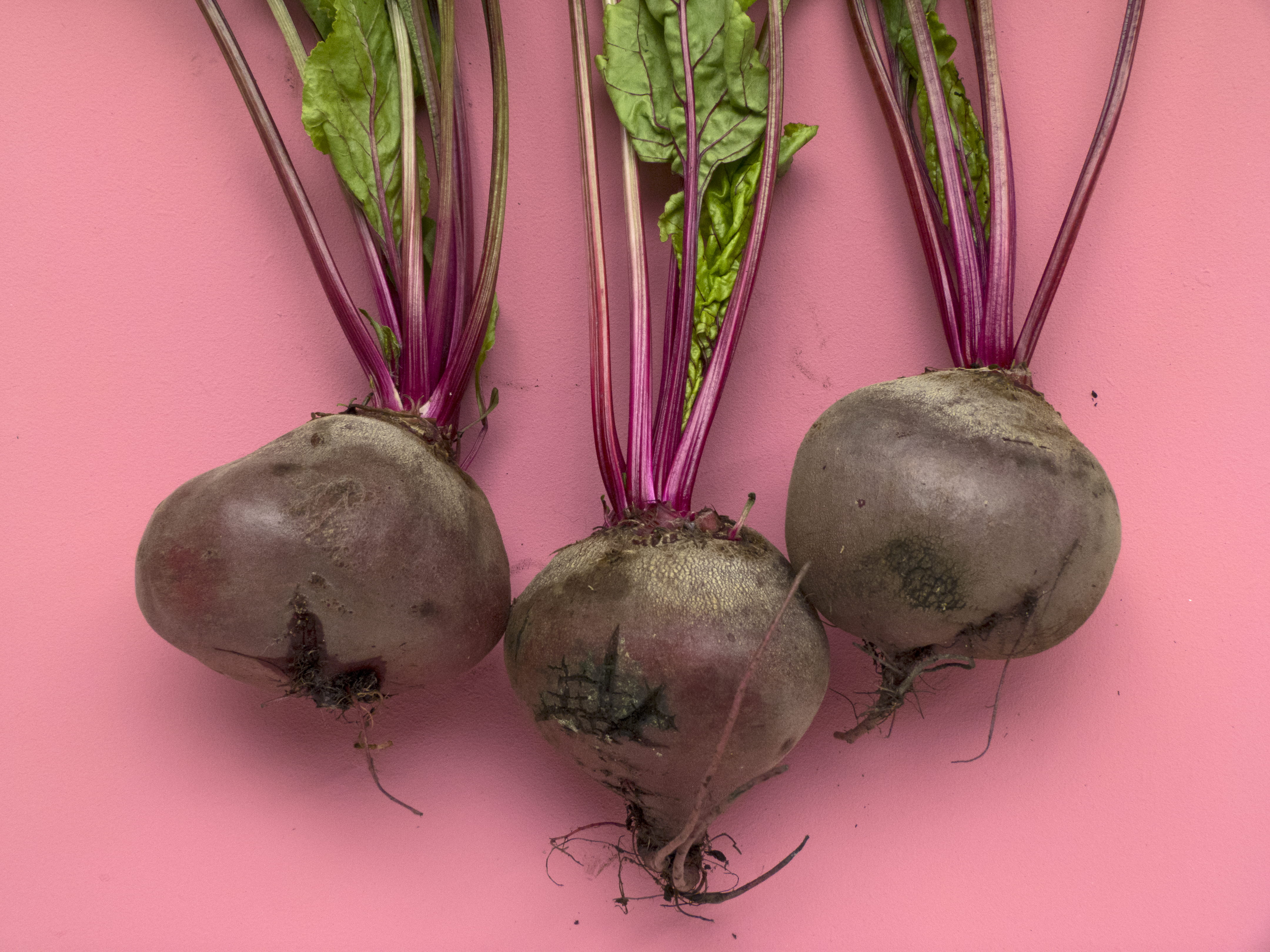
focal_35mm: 61
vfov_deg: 24.0
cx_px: 635
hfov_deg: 31.7
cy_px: 476
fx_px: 2238
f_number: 3.6
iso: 100
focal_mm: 11
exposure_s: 1/100
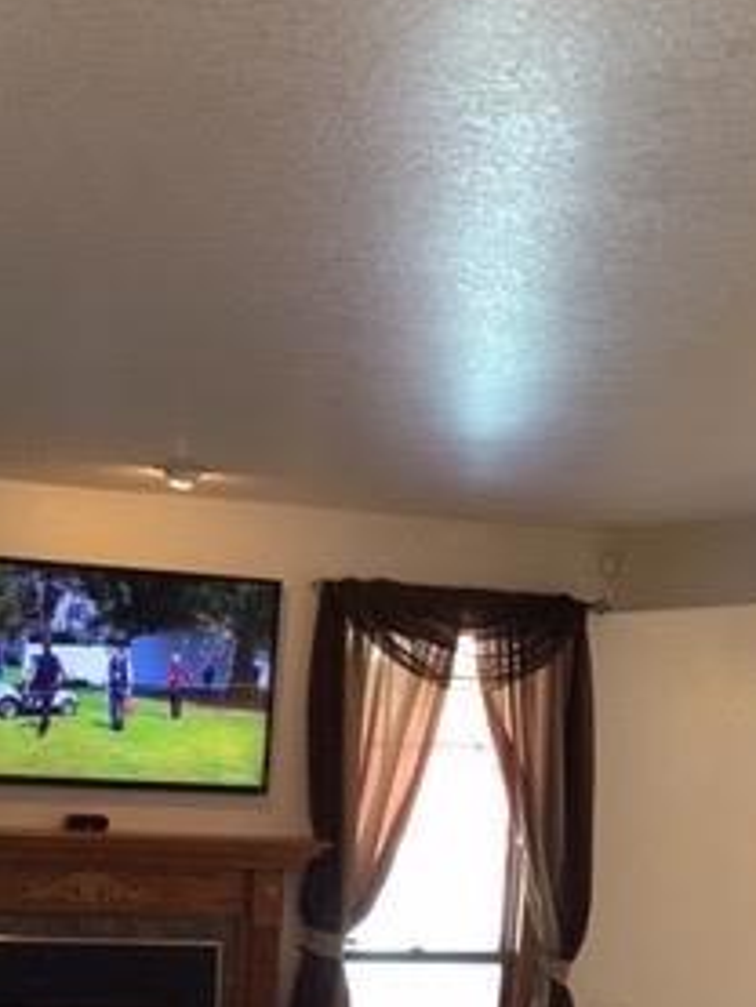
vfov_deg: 27.1
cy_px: 1047
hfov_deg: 21.8
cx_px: 225
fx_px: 1950
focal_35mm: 67
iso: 40
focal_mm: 4.15
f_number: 2.2
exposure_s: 1/30
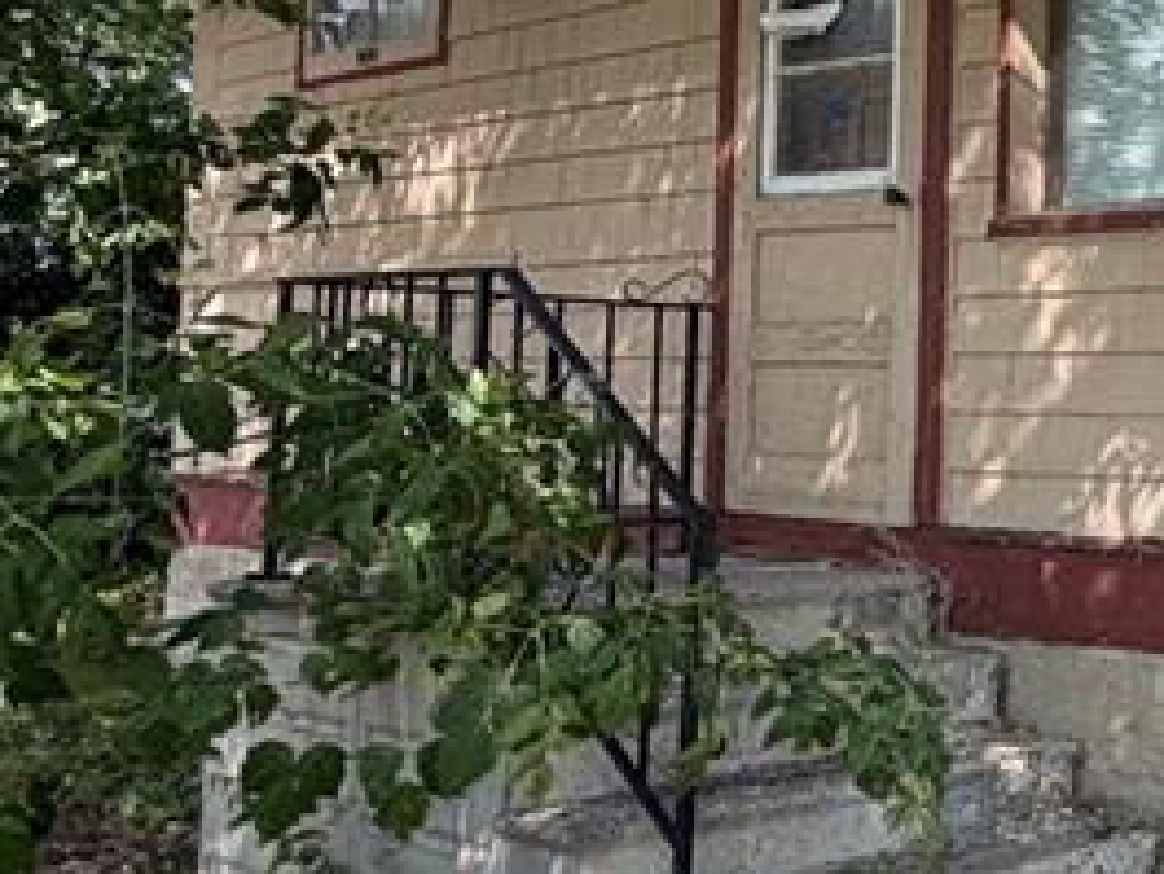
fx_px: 1817
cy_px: 281
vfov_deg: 26.9
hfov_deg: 27.9
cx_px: 1599
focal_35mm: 54
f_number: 2.2
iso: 40
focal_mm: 2.22
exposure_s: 1/236
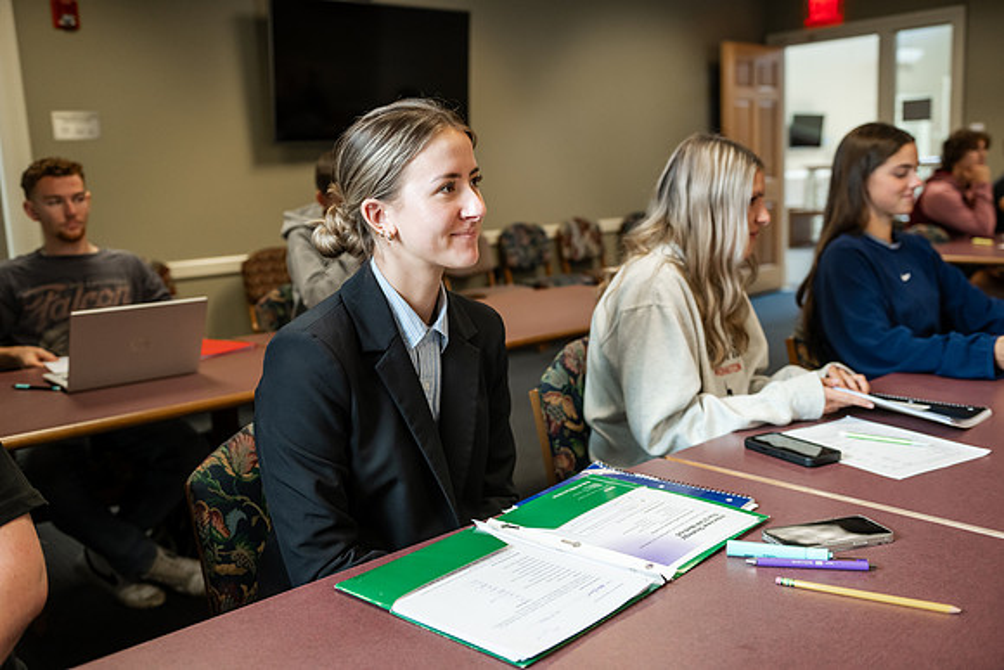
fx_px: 976
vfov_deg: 37.9
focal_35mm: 35
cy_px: 335
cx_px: 502
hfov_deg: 54.4
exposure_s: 1/200
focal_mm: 35
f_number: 3.2
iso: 1250
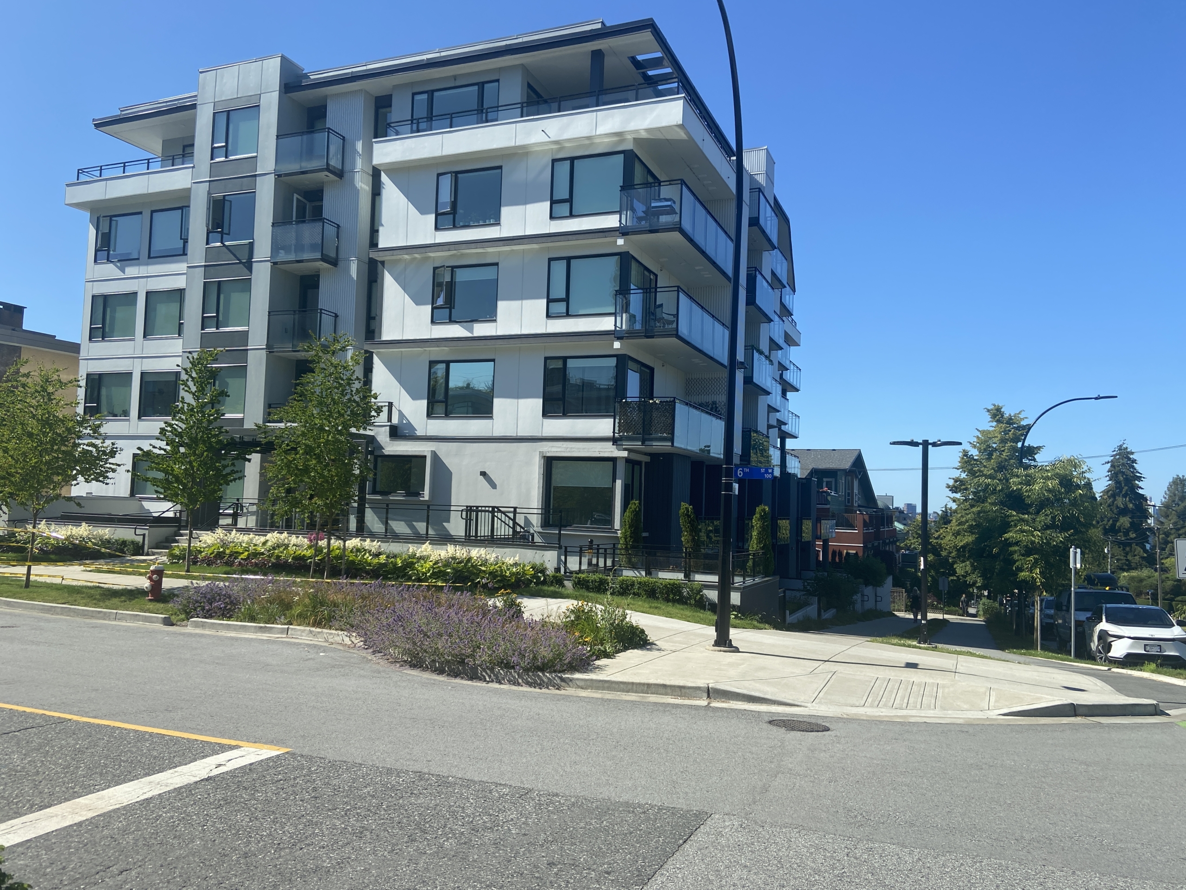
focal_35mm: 26
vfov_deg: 53.1
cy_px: 445
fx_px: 891
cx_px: 593
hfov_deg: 67.3
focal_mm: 4.25
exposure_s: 1/2410
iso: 32
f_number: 1.8
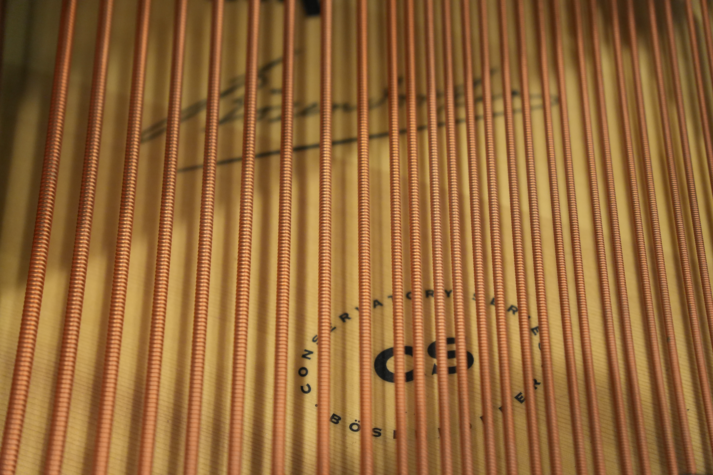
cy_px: 238
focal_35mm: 76
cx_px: 356
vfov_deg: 17.8
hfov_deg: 26.5
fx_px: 1515
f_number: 2.8
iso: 2000
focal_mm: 51
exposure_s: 1/80
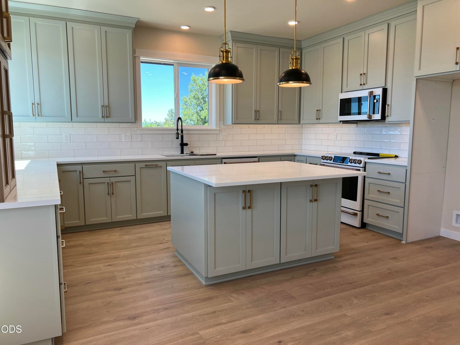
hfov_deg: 67.3
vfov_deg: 53.1
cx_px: 230
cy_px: 172
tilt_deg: -6.2
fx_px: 346
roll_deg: +0.3
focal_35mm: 26
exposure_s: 1/219
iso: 40
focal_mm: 5.7
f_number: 1.5
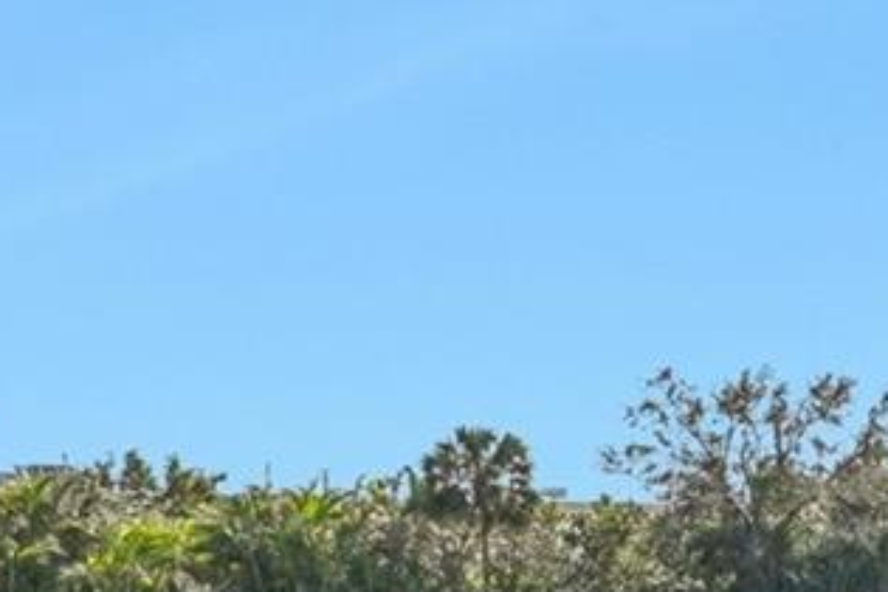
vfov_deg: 18.7
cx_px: 1773
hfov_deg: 18.5
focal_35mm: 71
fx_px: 1751
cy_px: 588
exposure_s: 1/2000
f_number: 8
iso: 400
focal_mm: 14
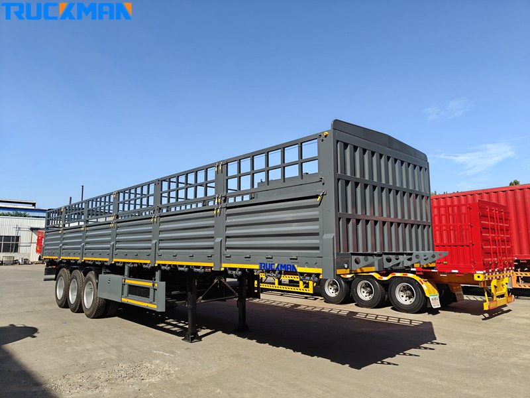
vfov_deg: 56.8
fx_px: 367
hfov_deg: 71.6
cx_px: 265
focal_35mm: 24
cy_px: 199
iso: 50
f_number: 1.8
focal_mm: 5.59
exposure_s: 1/2008
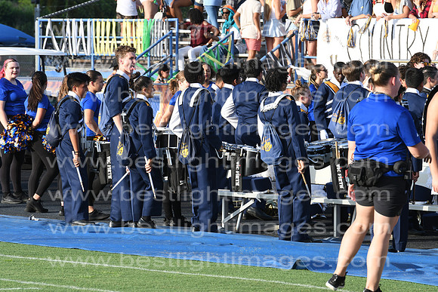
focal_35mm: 300
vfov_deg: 4.6
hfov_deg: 6.9
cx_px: 219
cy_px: 146
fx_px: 3651
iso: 100
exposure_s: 1/80
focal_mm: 200
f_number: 13
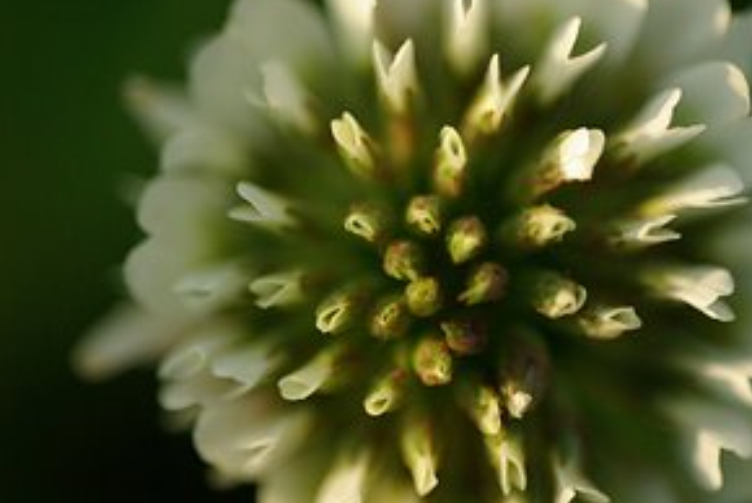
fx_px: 9974
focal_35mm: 477
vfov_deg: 2.9
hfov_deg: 4.3
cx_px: 475
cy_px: 250
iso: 400
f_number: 3.5
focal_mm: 180
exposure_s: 1/750
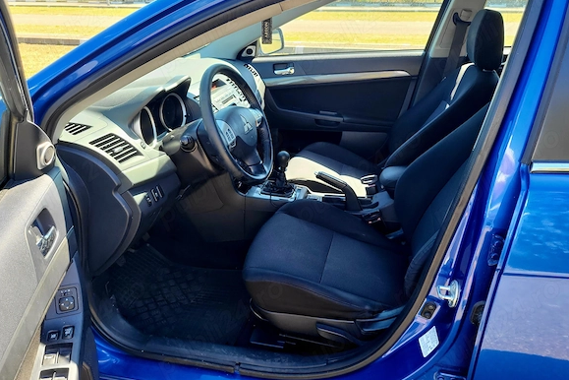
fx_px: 443
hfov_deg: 65.5
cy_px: 188
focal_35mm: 28
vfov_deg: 46.4
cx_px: 289
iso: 40
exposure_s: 1/137
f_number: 1.8
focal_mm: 5.4
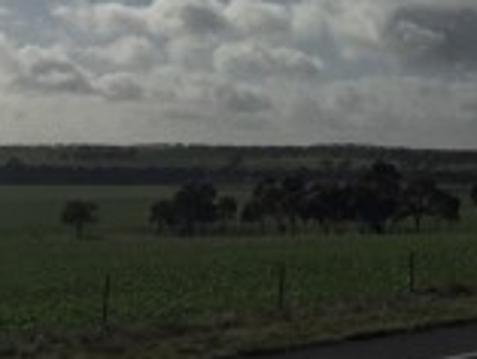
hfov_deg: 20.1
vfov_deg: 14.4
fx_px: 1324
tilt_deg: +14.9
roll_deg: -0.6
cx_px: 419
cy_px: -186
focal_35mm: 96
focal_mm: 4.15
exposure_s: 1/13333
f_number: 2.2
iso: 32
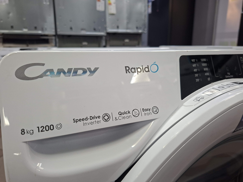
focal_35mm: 23
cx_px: 122
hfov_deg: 73.9
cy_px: 91
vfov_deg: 58.9
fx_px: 161
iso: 200
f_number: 1.8
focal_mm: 5.54
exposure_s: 1/100
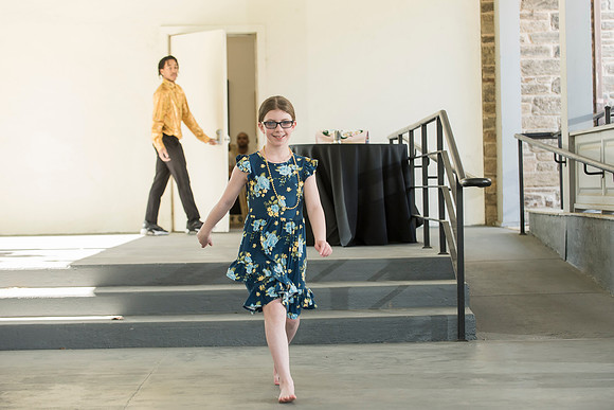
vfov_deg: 13.7
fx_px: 1704
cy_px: 194
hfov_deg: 20.4
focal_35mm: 100
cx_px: 323
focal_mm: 95
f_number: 4
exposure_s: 1/200
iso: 640
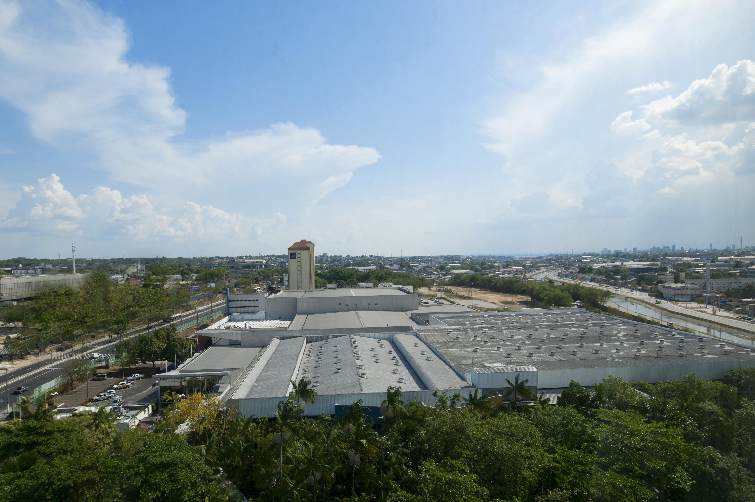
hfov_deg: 81.3
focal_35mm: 21
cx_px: 378
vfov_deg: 59.4
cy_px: 251
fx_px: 440
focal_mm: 14
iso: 200
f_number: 5.6
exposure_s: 1/125
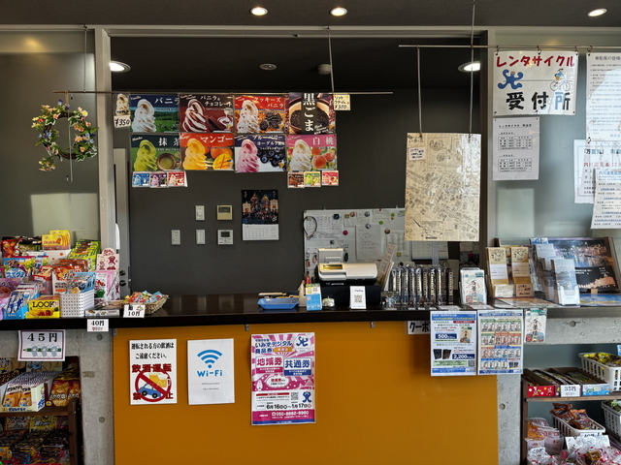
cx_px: 310
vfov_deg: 56.8
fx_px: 431
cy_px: 232
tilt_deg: -1.5
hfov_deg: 71.6
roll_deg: +1.4
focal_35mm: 24
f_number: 1.78
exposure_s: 1/120
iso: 64
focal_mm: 6.76
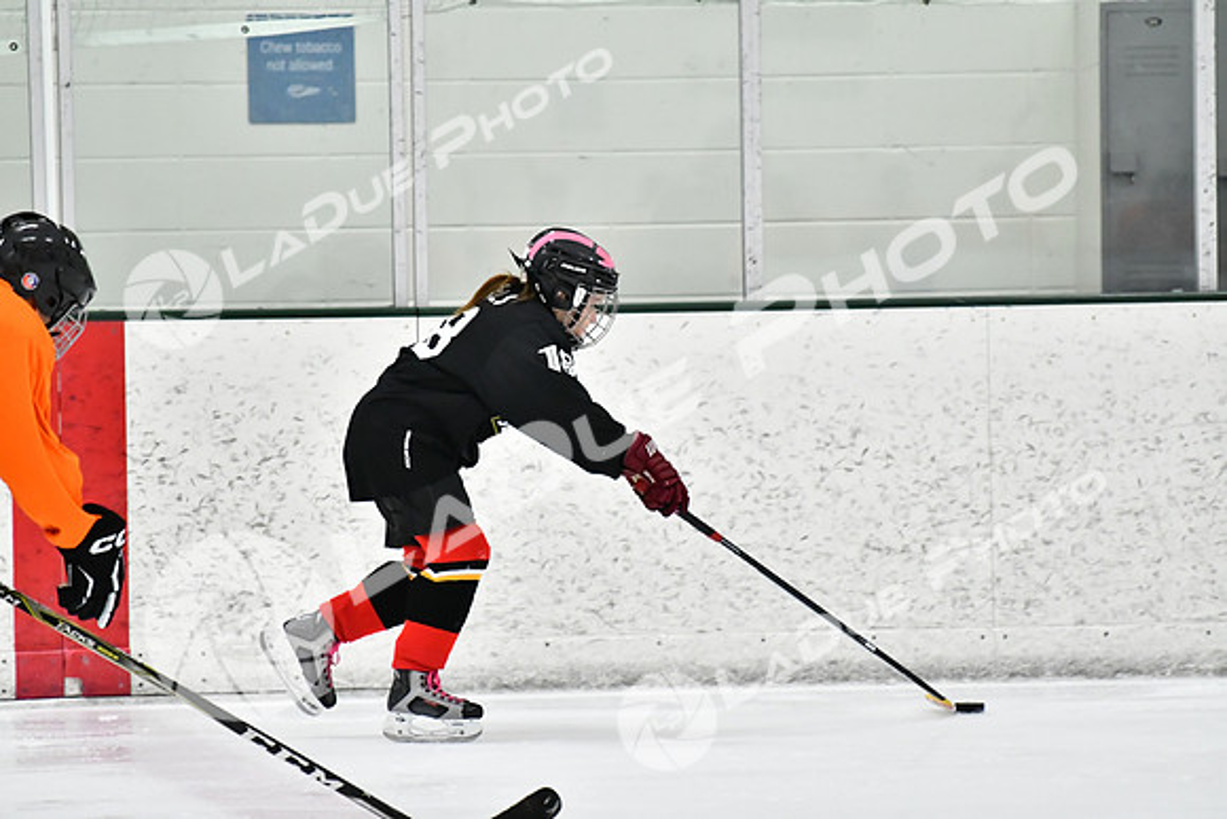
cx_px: 614
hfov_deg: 7.2
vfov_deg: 4.8
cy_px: 410
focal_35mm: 285
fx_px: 9716
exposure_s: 1/1250
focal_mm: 190
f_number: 2.8
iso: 5000
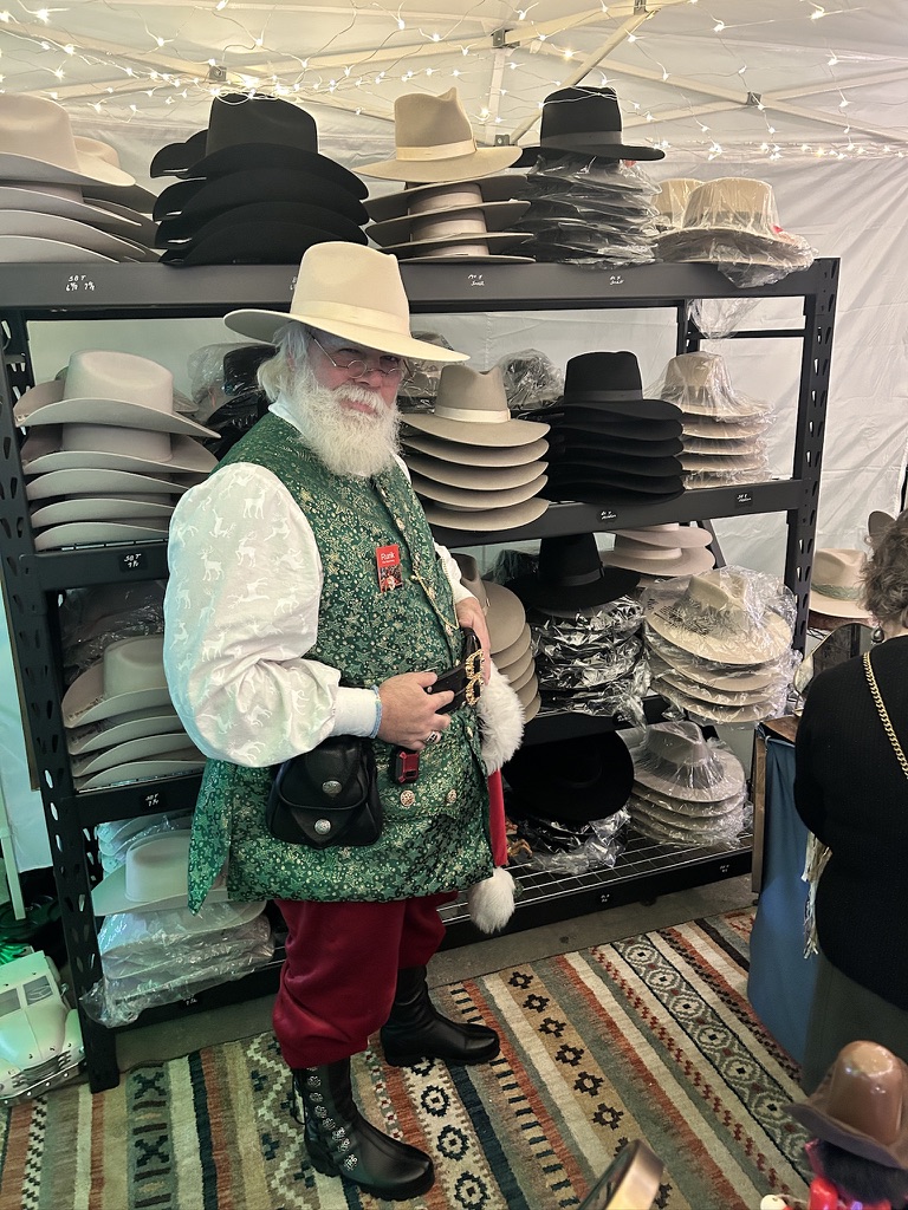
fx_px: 909
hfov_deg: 53.1
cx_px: 454
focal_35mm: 26
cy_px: 605
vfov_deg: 67.3
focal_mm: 5.7
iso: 500
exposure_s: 1/40
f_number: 1.5
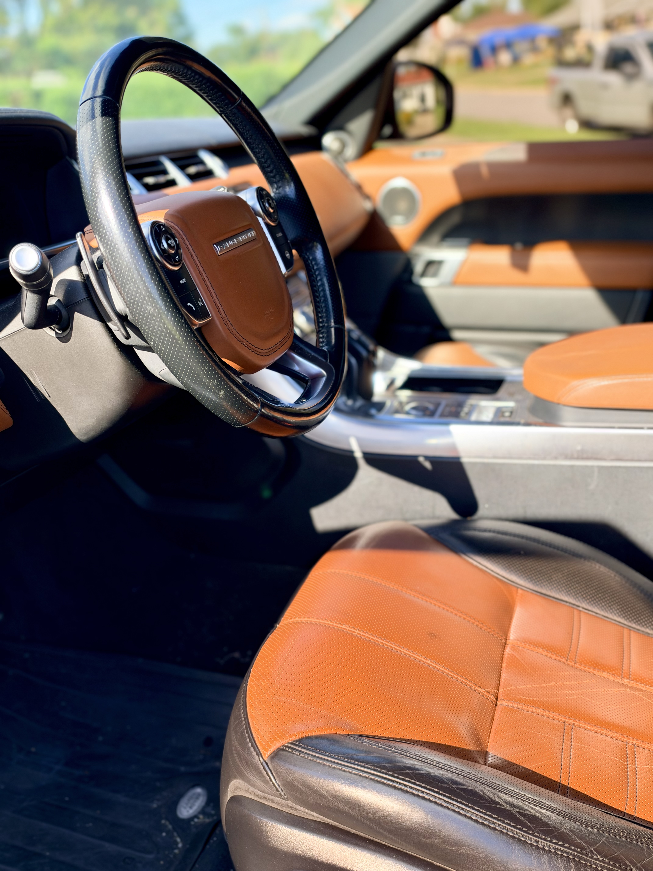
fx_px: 855
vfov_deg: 54.0
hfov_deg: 41.8
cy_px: 436
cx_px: 326
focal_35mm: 34
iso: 100
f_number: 1.48
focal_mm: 6.93
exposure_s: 1/987
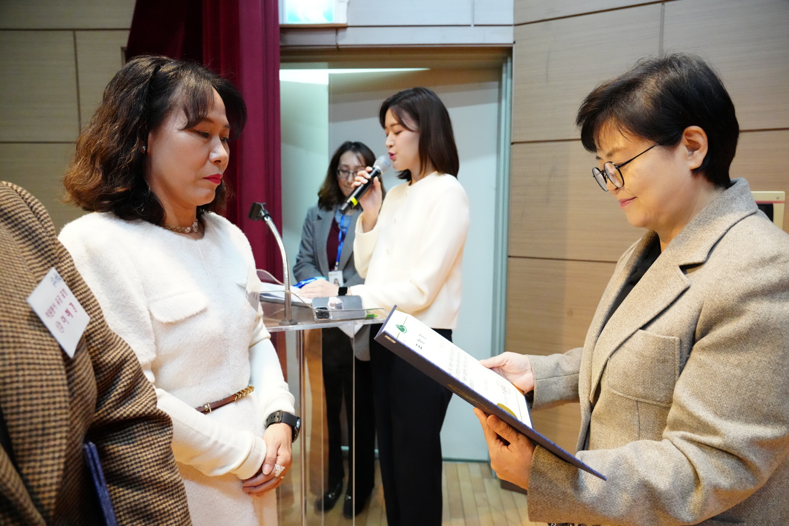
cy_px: 263
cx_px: 394
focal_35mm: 24
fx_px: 526
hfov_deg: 73.7
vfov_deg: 53.1
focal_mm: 24
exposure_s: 1/160
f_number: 4.5
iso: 10000
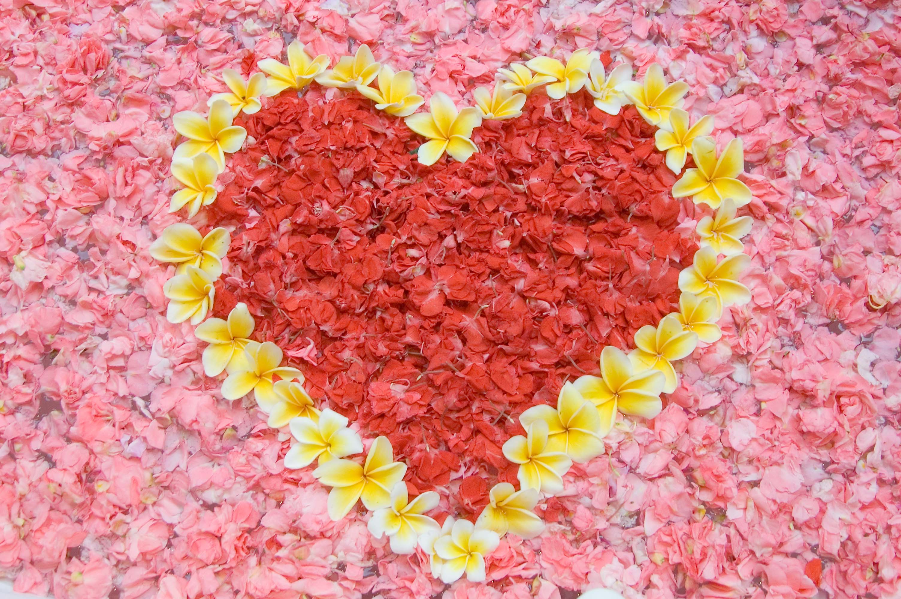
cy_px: 300
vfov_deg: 31.8
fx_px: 1050
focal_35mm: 42
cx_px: 450
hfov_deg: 46.4
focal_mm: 28
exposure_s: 1/30
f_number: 4.5
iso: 200
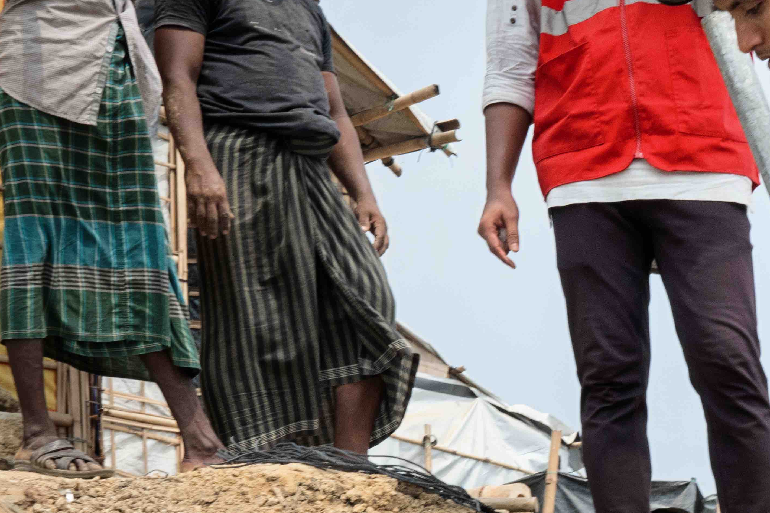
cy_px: 465
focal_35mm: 117
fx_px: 2502
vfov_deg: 11.6
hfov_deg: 17.5
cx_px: 474
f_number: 16
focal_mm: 35
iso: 400
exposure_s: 1/200
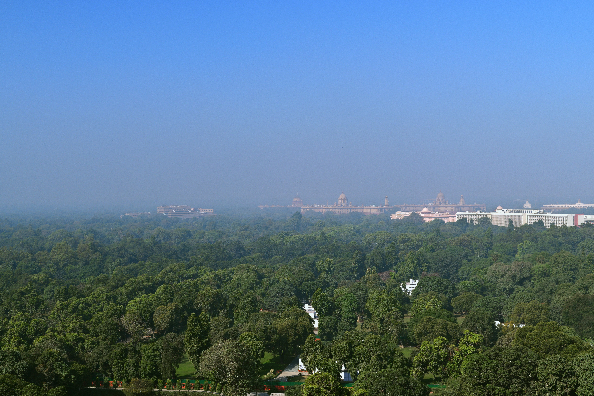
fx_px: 825
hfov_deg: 39.6
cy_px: 198
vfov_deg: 27.0
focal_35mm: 50
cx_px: 297
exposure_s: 1/500
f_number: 8
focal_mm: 50
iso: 100
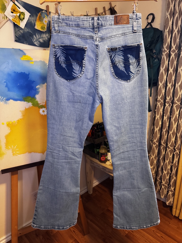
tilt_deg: -16.5
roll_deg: +0.5
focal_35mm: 24
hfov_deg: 56.8
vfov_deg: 71.6
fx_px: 168
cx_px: 91
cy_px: 122
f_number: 1.78
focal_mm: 6.76
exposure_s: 1/49
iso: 800
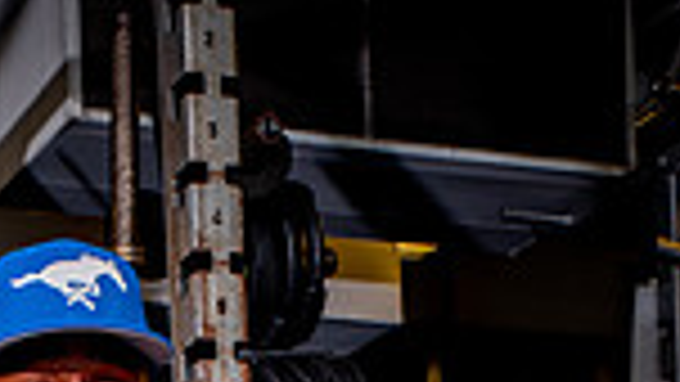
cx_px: 162
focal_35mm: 125
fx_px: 2254
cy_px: 966
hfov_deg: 17.1
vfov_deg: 8.7
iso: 160
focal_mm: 40
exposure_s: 1/125
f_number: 6.3
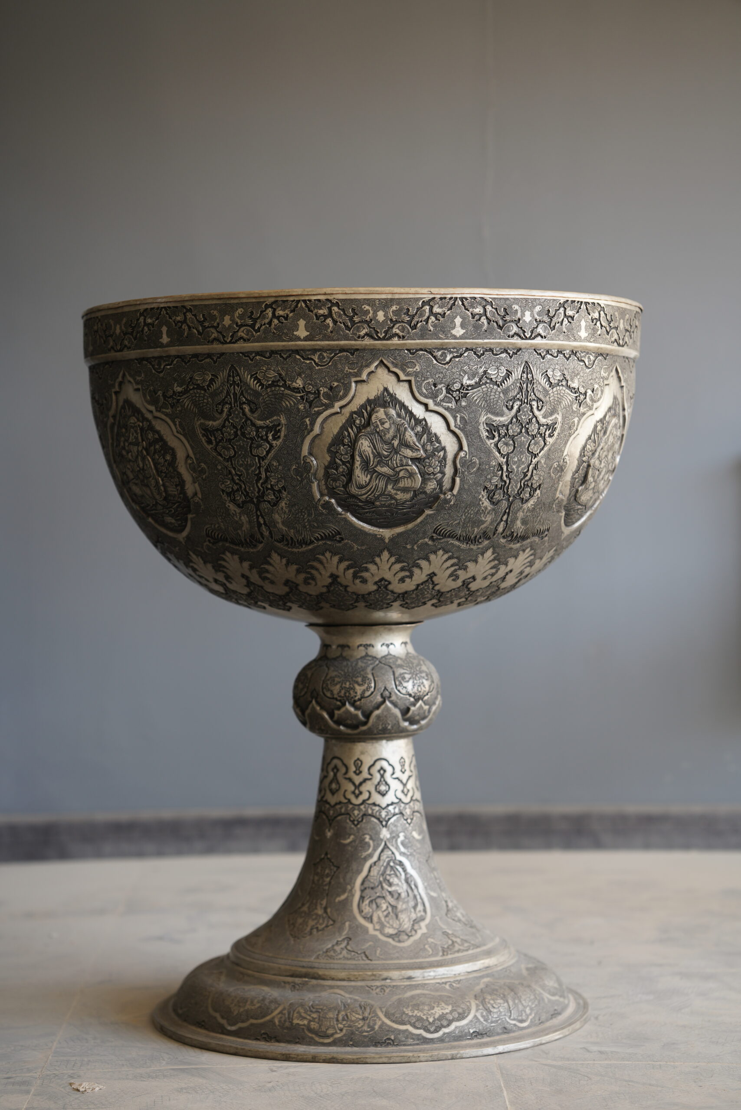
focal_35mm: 85
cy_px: 555
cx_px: 370
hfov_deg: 16.1
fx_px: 2623
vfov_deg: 23.9
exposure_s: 1/100
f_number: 2.5
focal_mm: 85
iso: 200
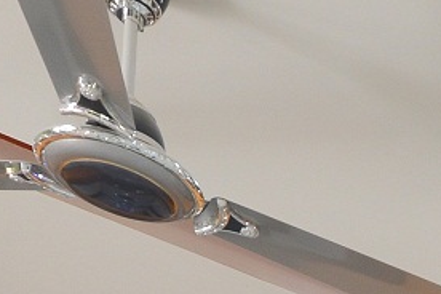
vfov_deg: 8.8
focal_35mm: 105
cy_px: 1051
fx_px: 1286
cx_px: 864
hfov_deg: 15.7
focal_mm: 14
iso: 320
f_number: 6.3
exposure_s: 1/13
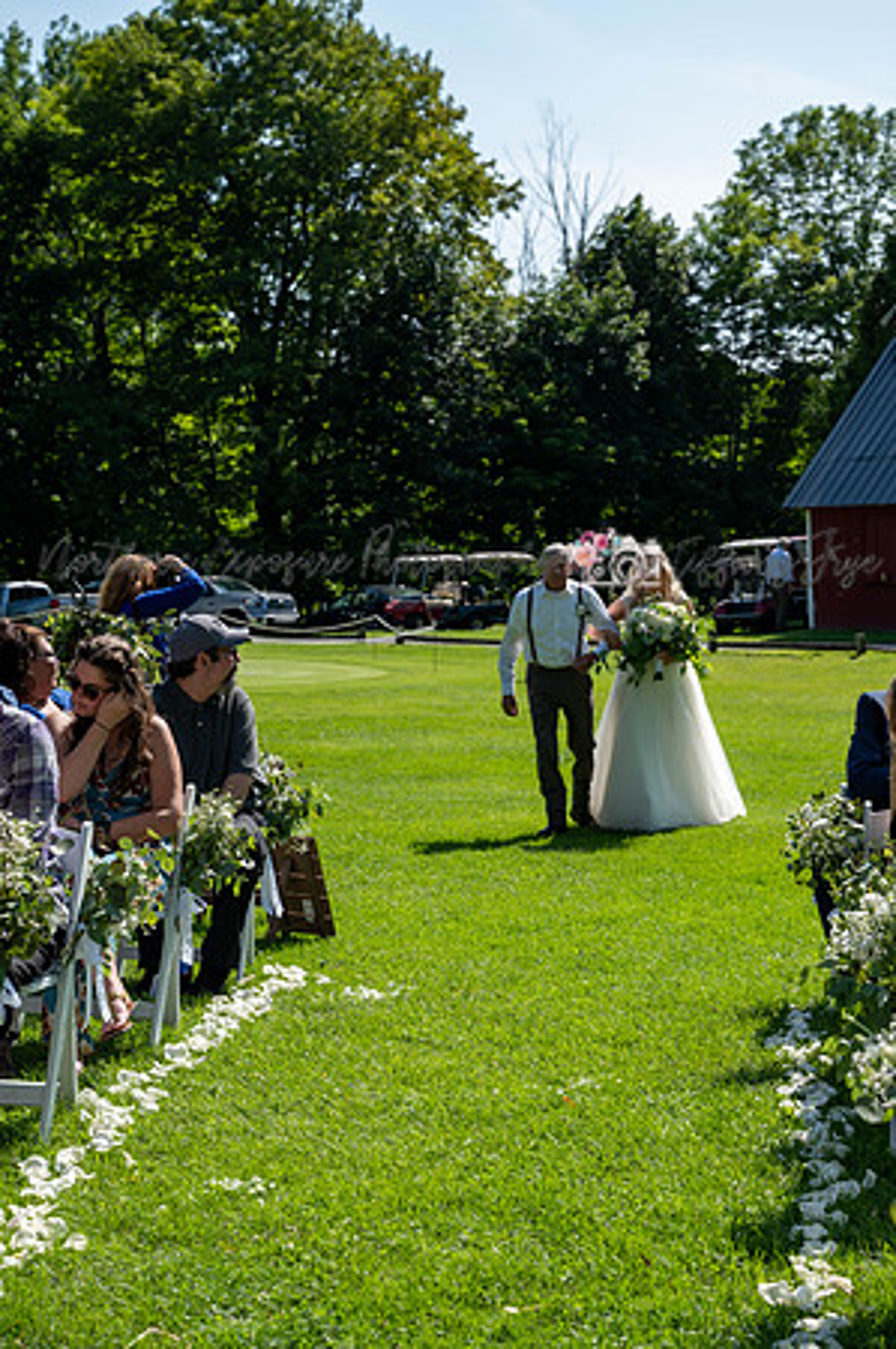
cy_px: 674
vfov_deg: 28.9
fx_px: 2619
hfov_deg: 19.4
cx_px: 448
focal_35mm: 70
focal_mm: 70
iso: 100
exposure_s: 1/320
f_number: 6.3
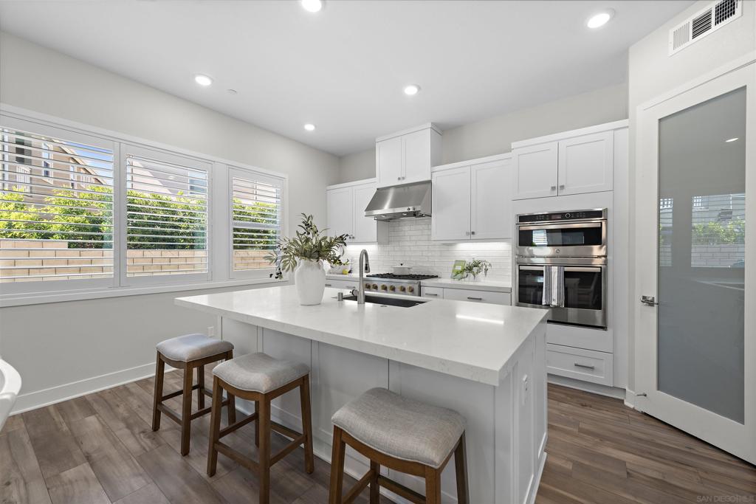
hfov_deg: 104.2
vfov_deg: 81.2
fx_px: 294
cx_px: 378
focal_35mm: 14
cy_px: 252
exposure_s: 1/200
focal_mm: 14
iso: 160
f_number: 7.1
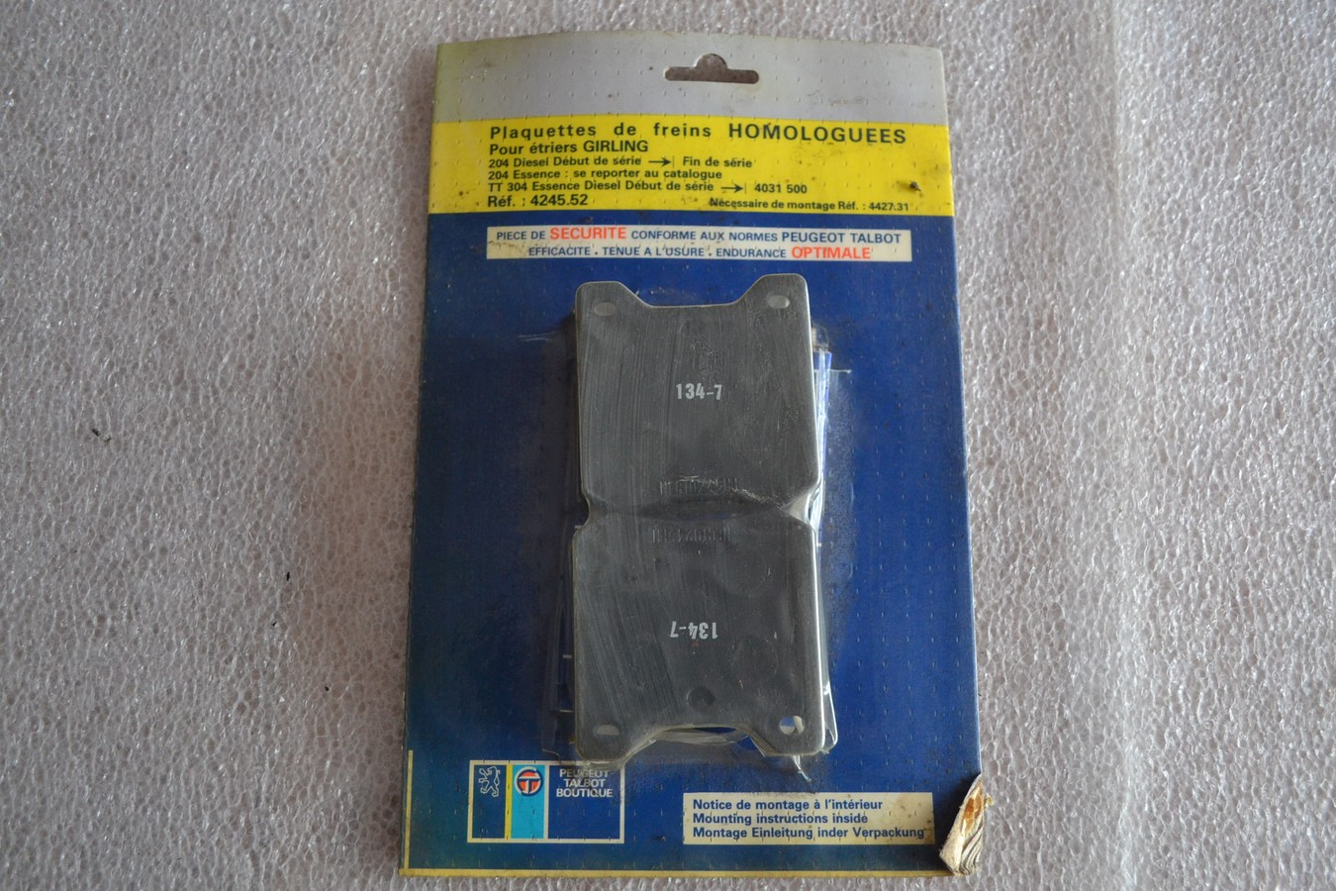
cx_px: 668
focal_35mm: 33
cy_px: 446
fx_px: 1225
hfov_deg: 57.2
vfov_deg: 40.0
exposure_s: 1/60
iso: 1100
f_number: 4
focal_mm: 22
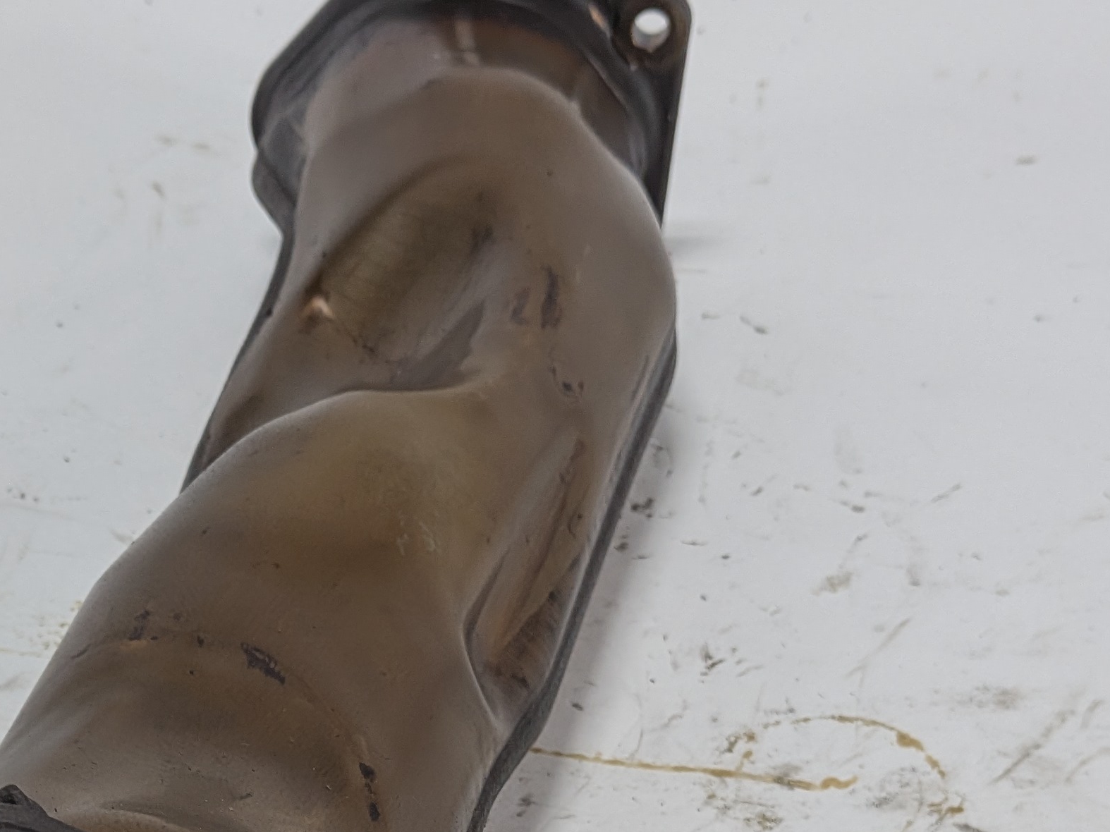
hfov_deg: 31.4
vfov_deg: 22.4
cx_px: 357
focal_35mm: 61
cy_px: 956
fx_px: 1956
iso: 42
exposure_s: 1/542
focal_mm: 4.53
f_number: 1.7
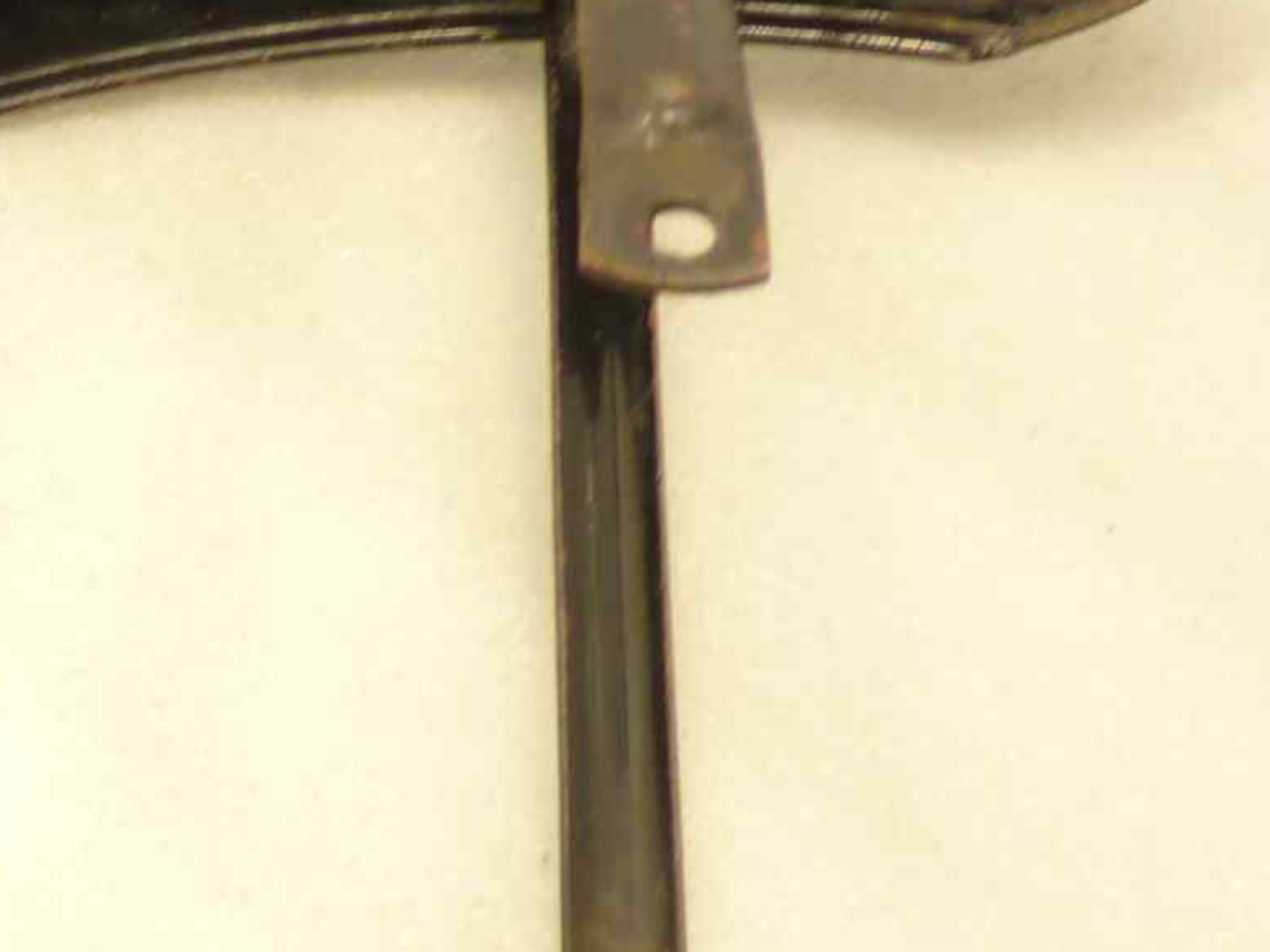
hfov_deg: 21.2
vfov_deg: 17.7
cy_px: 695
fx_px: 3045
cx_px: -412
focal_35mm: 83
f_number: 3.3
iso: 80
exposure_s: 1/13
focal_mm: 4.1
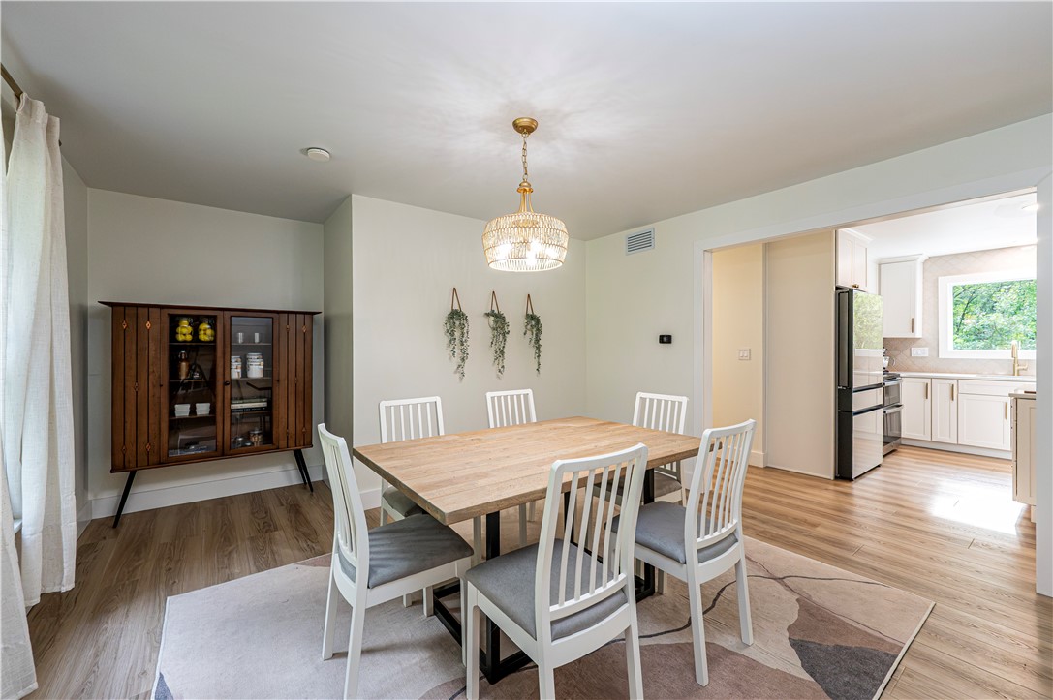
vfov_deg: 81.1
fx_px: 409
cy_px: 350
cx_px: 526
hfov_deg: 104.3
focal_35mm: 14
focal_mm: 14
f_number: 8
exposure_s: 1/100
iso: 2500
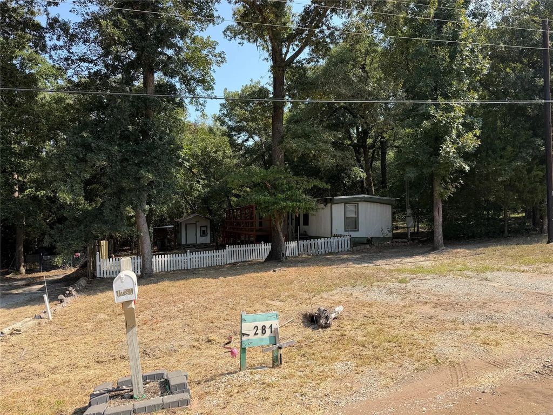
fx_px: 383
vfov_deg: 56.8
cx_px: 276
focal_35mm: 24
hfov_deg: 71.6
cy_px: 208
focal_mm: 6.76
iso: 80
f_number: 1.78
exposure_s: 1/2299
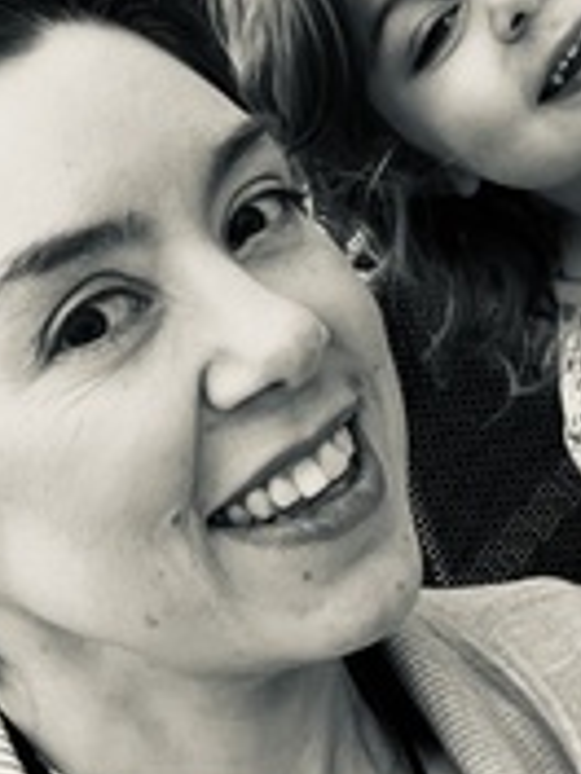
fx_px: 1902
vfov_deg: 22.7
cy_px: 172
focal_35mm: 85
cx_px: 456
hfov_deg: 17.2
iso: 64
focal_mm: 2.71
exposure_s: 1/120
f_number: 2.2
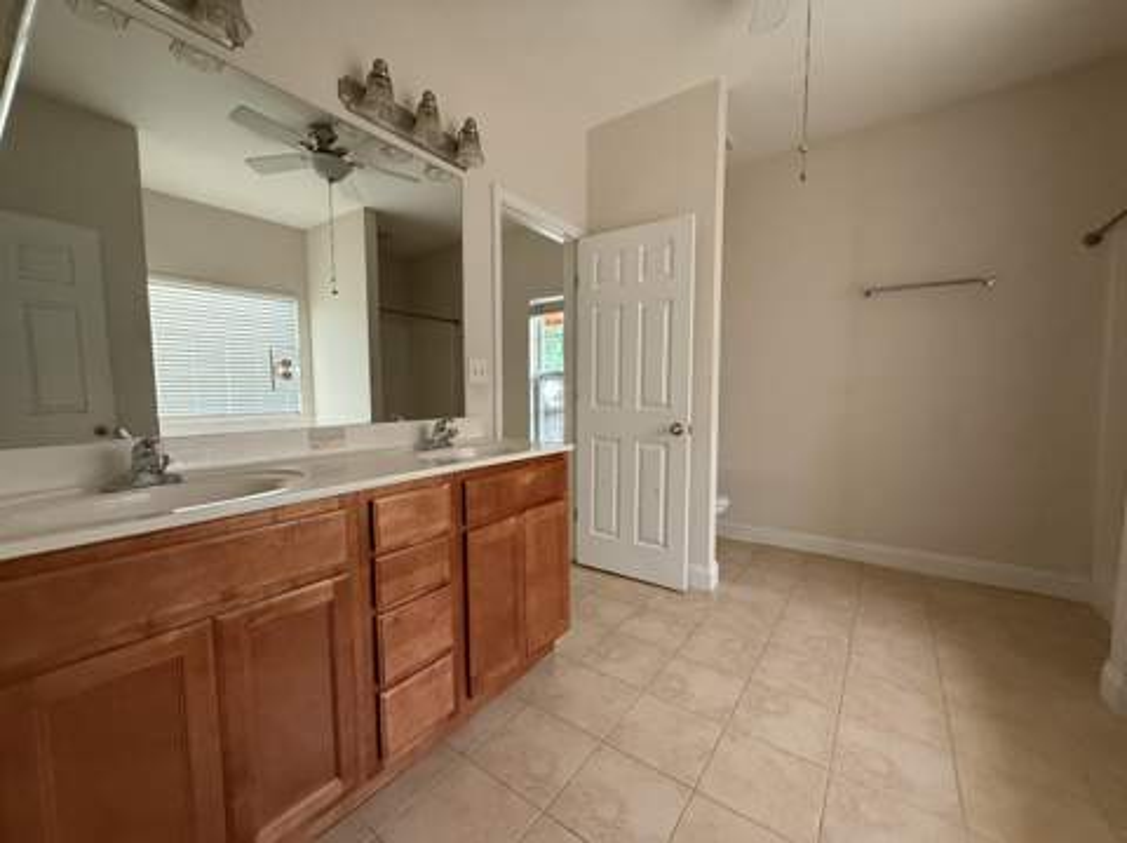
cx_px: 564
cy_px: 422
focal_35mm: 14
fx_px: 455
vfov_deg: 85.6
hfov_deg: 102.1
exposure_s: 1/60
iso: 500
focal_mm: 2.22
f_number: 2.2
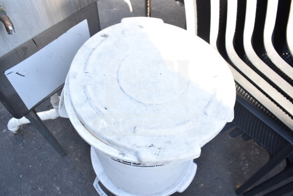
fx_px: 244
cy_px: 98
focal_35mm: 30
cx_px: 146
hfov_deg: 61.9
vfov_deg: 43.6
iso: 200
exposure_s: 1/100
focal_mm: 20
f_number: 5
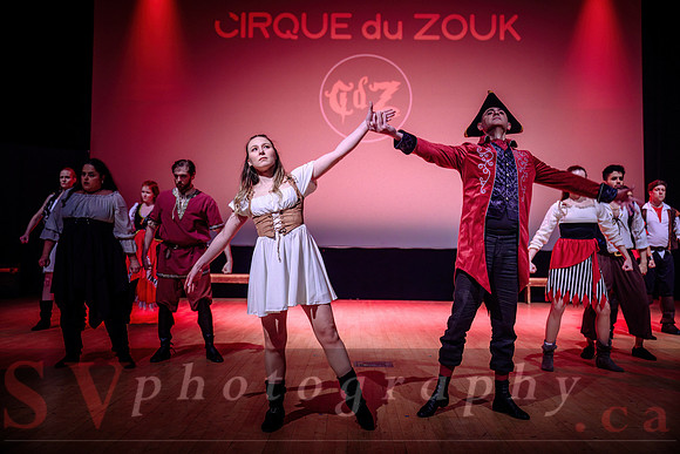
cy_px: 227
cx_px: 340
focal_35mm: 38
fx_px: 718
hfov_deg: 50.7
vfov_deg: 35.1
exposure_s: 1/125
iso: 1600
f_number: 2.8
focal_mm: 38
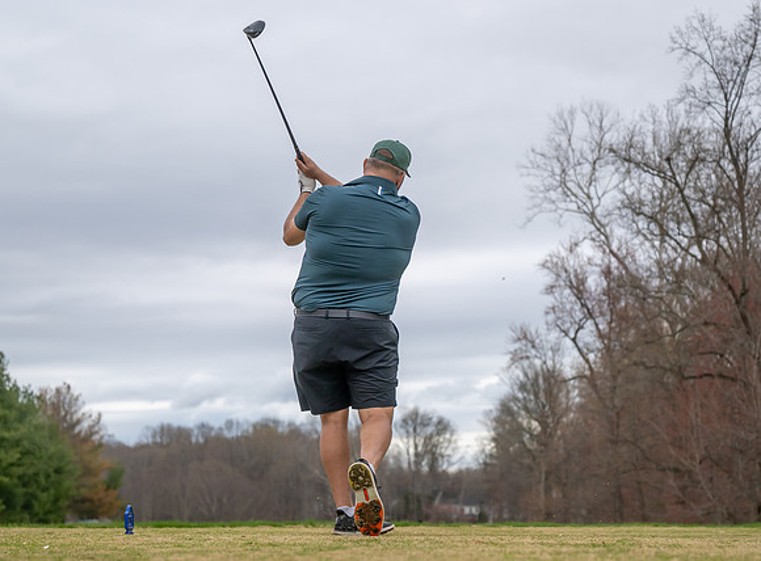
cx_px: 416
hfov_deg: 24.8
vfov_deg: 18.4
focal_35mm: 79
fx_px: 1730
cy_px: 399
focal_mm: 45
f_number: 2.8
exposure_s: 1/3200
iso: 250
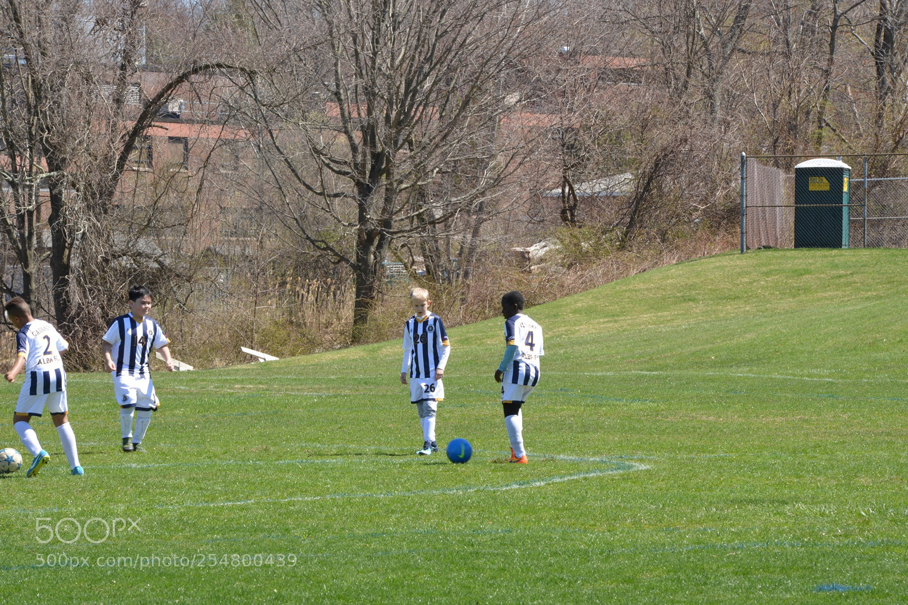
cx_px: 454
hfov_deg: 10.3
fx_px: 5045
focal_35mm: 200
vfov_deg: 6.9
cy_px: 302
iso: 900
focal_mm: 200
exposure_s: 1/125
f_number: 22
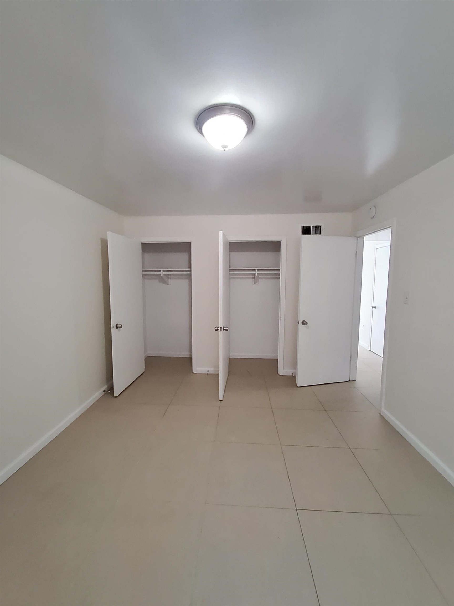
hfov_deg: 89.9
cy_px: 303
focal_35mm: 13
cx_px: 227
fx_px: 227
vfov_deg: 106.2
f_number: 2.2
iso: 200
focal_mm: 1.13
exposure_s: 1/30
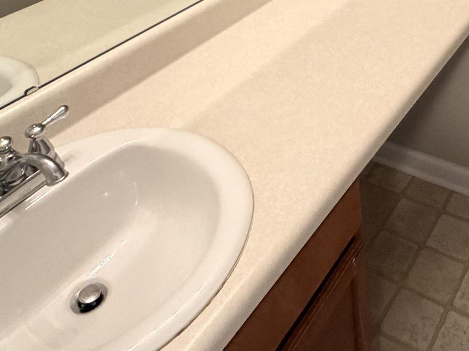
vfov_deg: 28.7
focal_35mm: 43
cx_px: 390
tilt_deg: -18.9
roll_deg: +2.3
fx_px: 583
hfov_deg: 41.5
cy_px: -80
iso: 400
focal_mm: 2.22
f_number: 2.2
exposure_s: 1/60
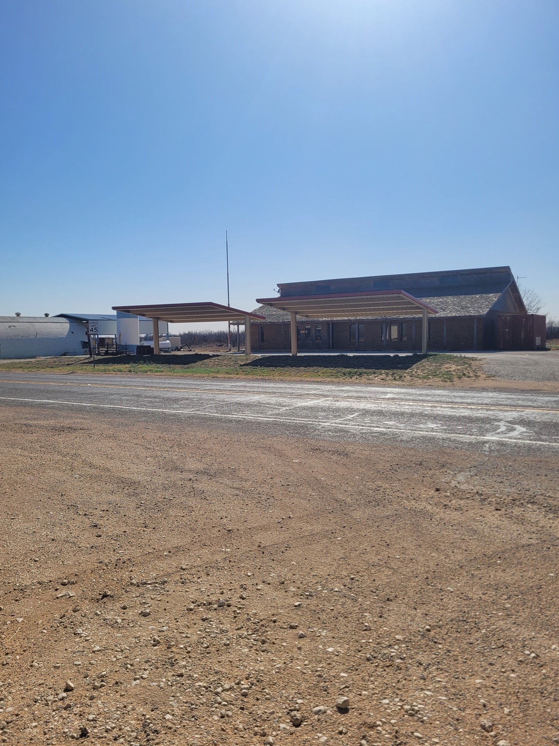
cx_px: 279
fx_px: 581
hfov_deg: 51.4
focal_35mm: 27
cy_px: 360
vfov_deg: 65.3
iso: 40
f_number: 1.8
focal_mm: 5.4
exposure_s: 1/5075
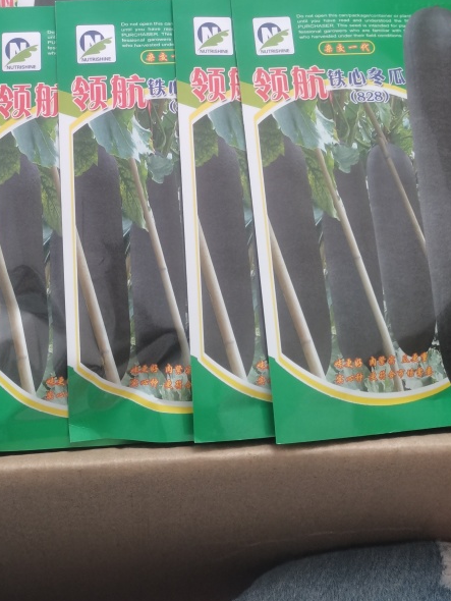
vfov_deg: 37.9
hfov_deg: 30.3
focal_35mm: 47
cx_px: 106
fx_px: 816
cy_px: 67
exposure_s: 1/25
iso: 640
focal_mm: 5.58
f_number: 1.8
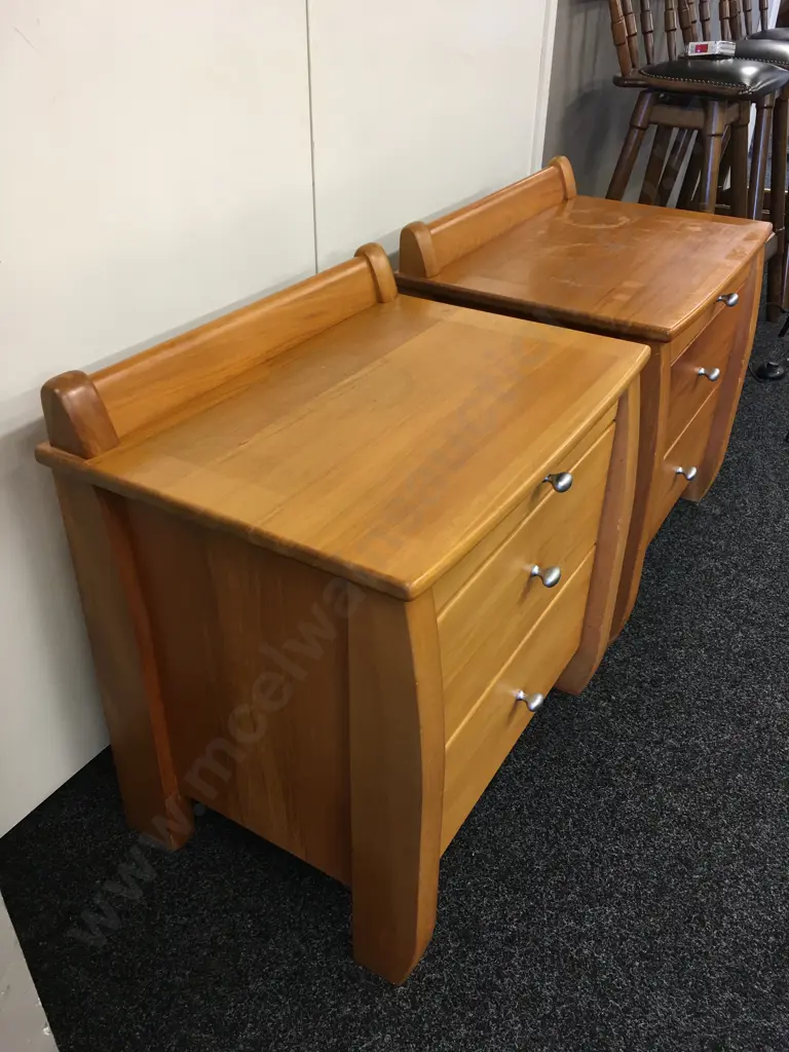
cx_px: 394
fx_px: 881
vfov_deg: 61.7
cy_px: 526
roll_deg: -2.0
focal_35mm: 29
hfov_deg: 48.2
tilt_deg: -32.2
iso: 40
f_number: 2.2
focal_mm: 4.15
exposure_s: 1/17
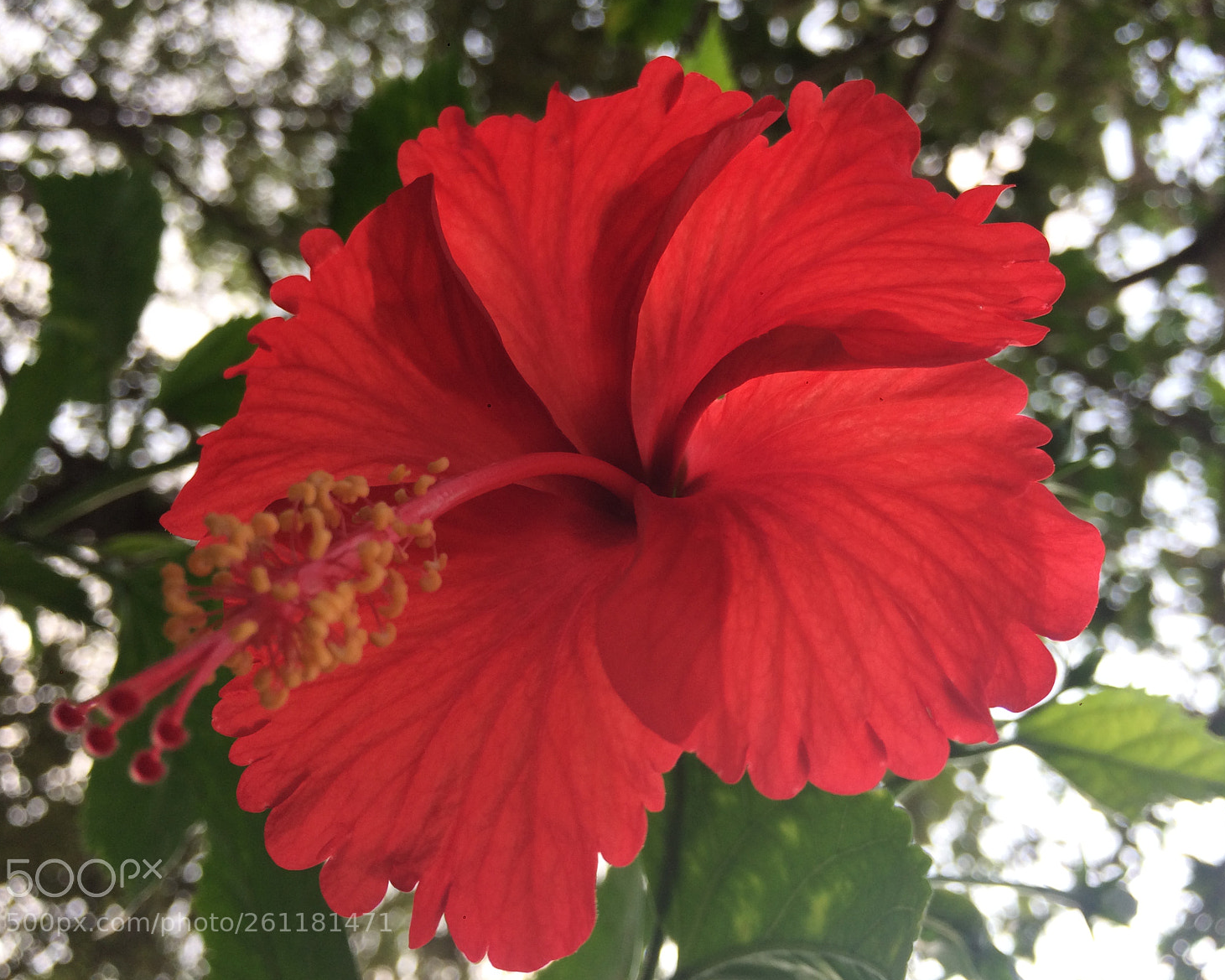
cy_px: 485
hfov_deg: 57.2
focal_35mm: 31
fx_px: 1124
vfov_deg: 47.1
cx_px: 625
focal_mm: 4.15
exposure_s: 1/287
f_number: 2.2
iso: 32
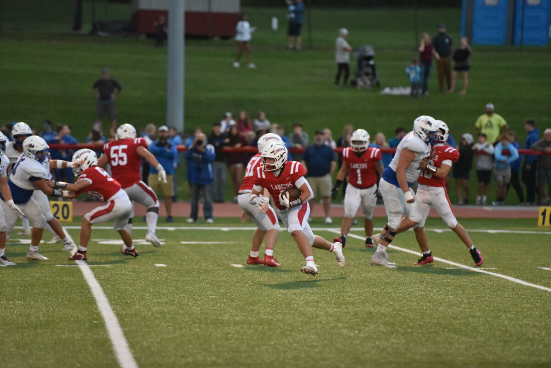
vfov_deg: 6.9
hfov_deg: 10.3
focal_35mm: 200
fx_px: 3062
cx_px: 276
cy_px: 184
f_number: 2.8
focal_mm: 200
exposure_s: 1/2500
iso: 10000
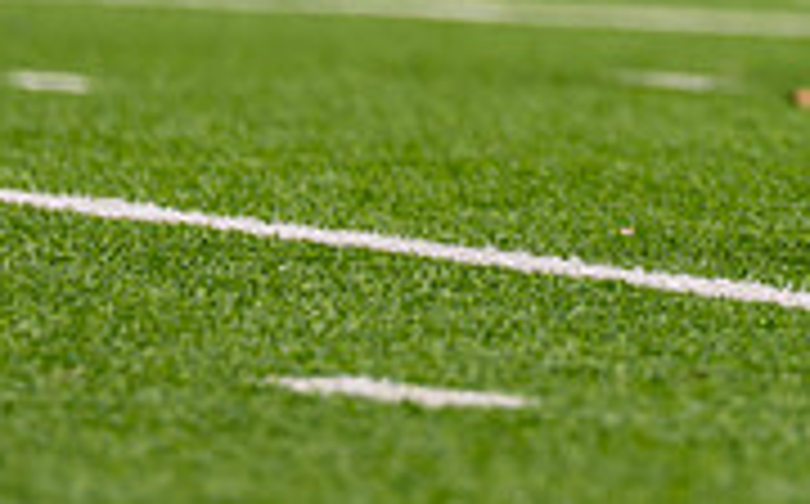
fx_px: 23348
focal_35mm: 1059
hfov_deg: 2.0
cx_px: 1138
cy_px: -536
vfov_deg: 1.2
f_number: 2.8
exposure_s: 1/2000
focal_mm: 200
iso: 100
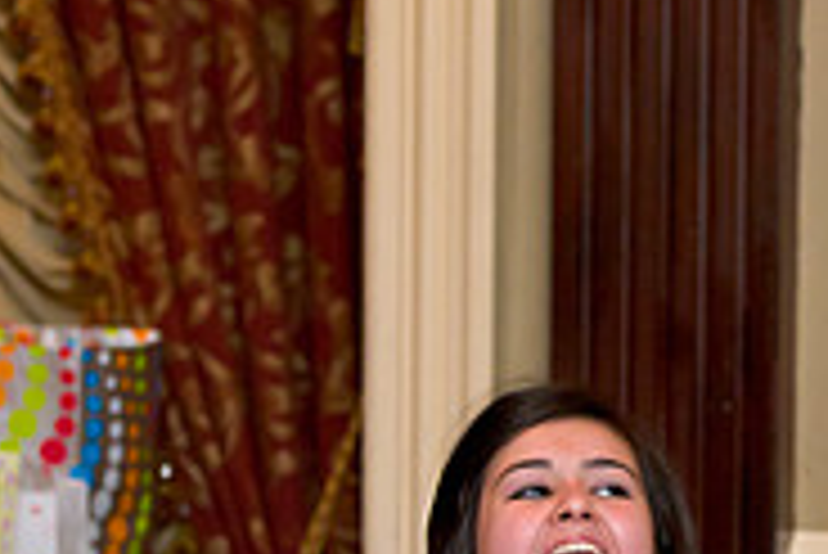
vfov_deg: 4.4
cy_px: 509
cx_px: 1287
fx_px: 7250
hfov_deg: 6.4
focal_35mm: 315
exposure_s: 1/125
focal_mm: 100
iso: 3200
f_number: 3.2
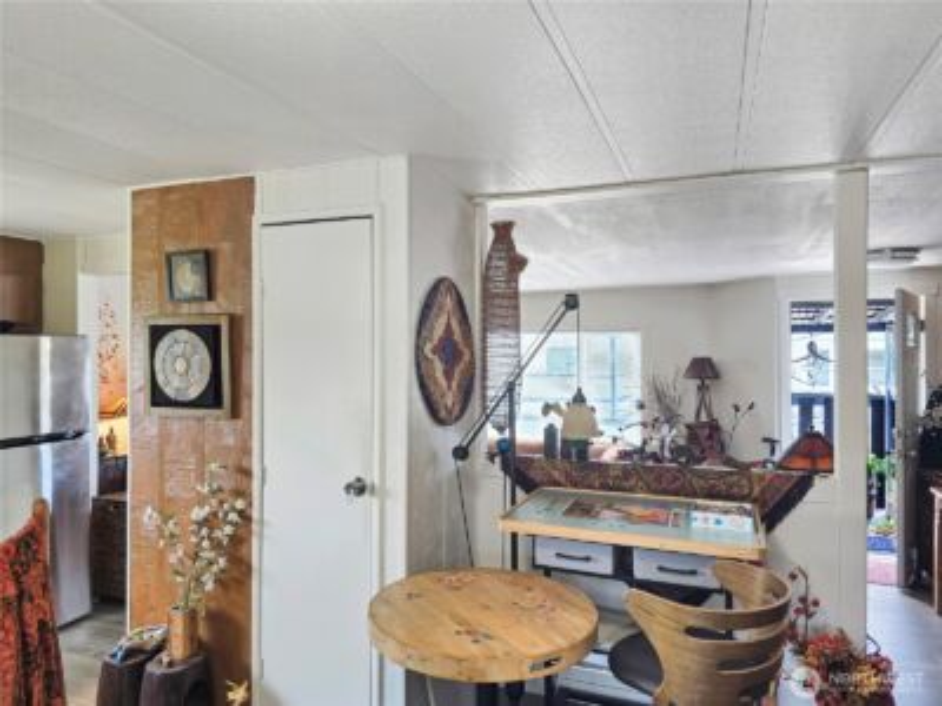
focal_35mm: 23
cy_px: 353
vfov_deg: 58.9
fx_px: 626
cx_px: 471
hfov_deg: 73.9
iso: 80
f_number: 1.7
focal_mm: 6.3
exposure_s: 1/120
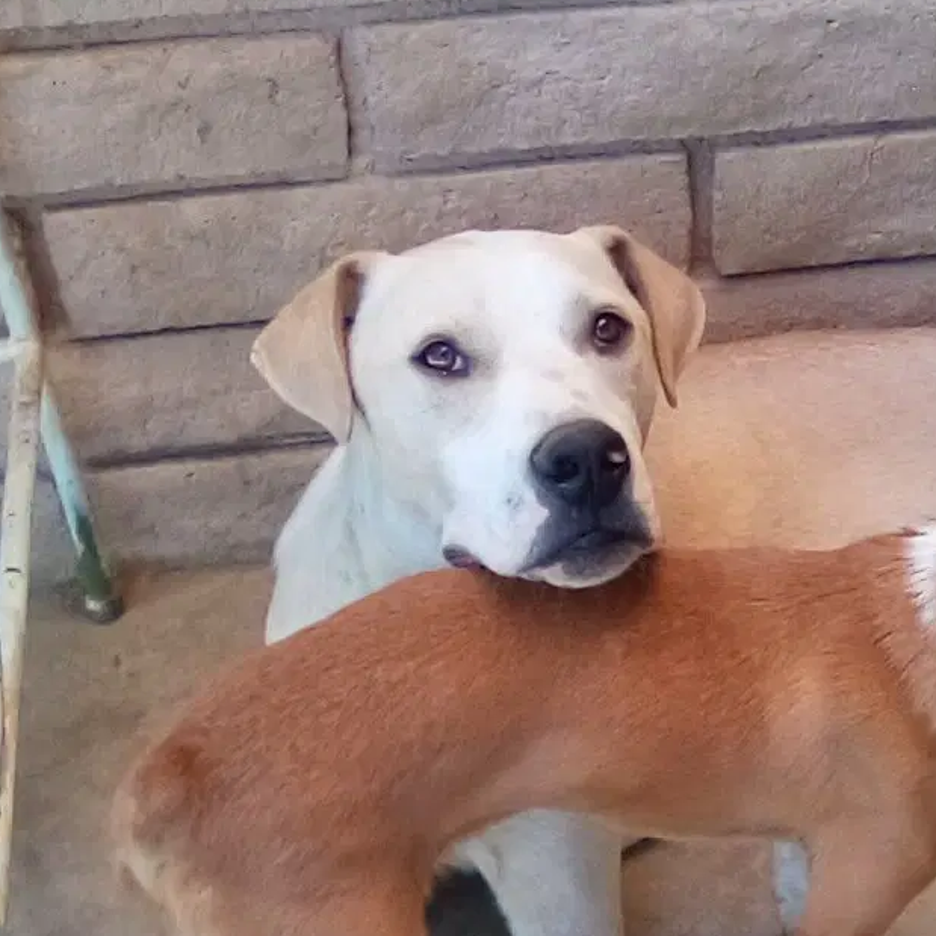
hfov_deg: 26.5
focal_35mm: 64
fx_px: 1958
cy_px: 806
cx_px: 727
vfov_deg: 26.2
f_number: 2.2
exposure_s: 1/104
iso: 69
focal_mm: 2.27
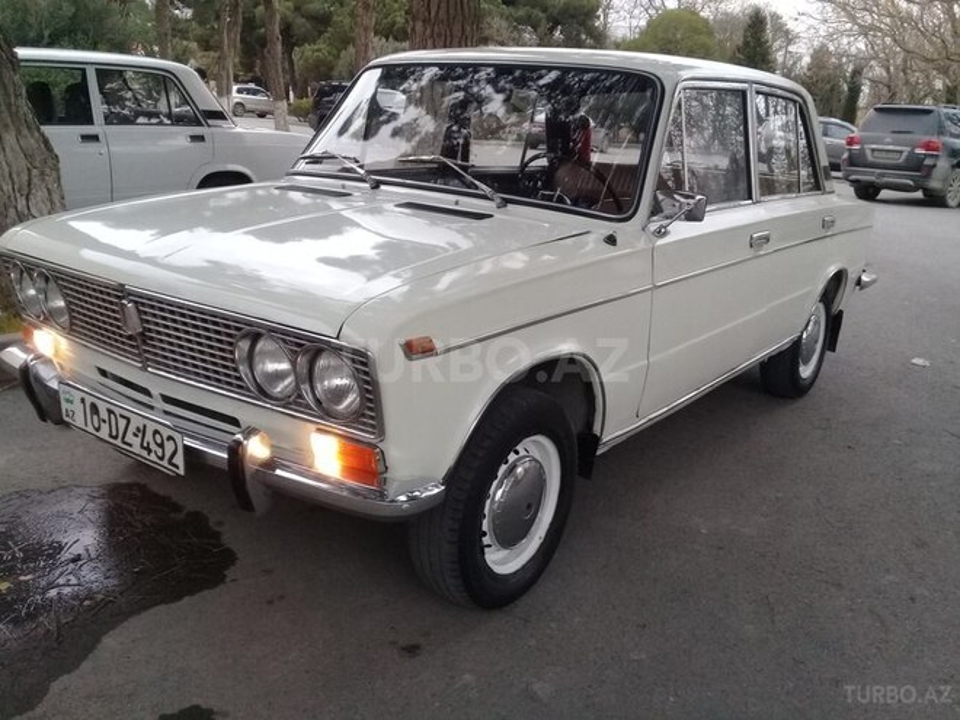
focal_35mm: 31
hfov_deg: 58.4
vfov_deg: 45.4
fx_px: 860
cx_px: 480
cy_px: 360
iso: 160
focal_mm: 3.3
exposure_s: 1/33
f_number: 2.2
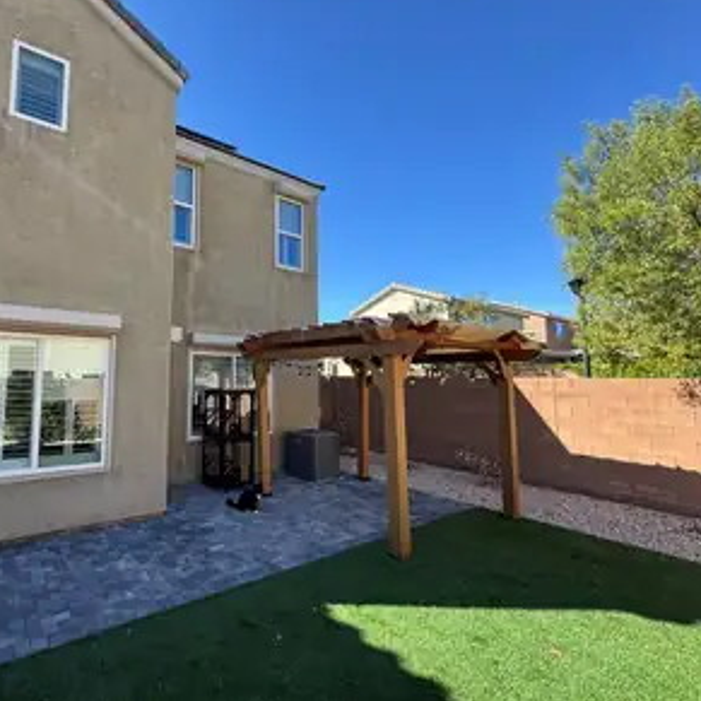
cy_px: 344
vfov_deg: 84.0
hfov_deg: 80.7
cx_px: 224
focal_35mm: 17
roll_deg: -0.5
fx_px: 389
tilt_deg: +5.0
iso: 40
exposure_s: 1/556
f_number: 2.2
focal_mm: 2.22
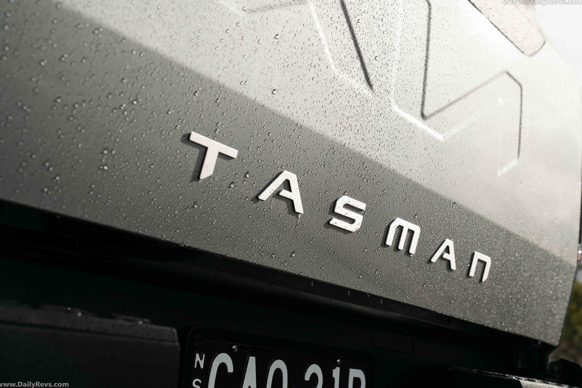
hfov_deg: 37.5
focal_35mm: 53
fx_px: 857
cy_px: 192
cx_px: 292
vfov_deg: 25.5
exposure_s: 1/800
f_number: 7.1
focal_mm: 52
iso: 800
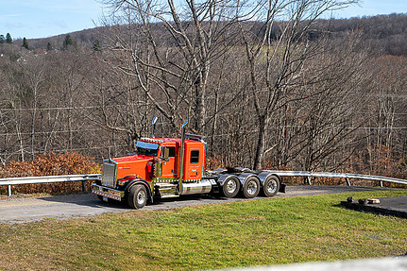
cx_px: 170
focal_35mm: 70
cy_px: 161
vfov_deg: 19.4
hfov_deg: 28.8
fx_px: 791
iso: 100
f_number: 2.2
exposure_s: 1/60
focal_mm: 52
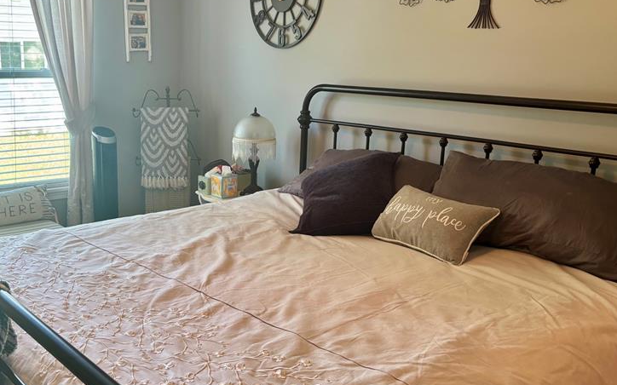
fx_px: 656
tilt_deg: -12.4
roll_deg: -0.7
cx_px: 232
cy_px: 206
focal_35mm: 39
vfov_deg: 32.7
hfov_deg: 49.9
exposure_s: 1/60
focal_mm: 5.96
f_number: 1.6
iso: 80
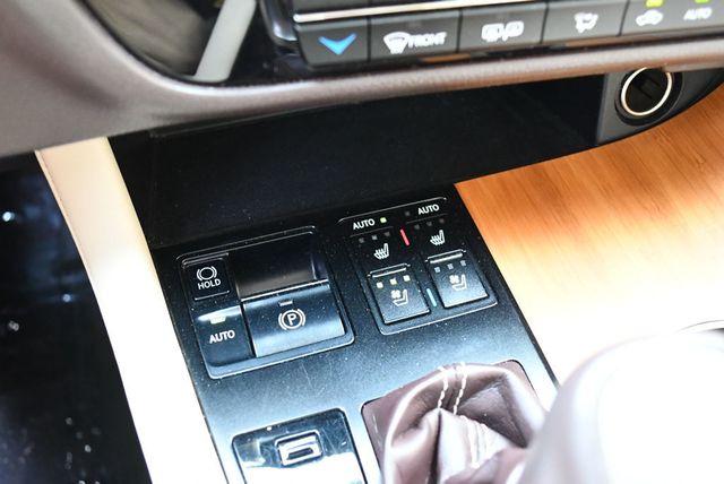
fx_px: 725
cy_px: 242
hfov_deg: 53.1
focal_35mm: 36
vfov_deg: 36.9
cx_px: 362
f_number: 3.5
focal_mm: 18
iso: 3200
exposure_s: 1/100
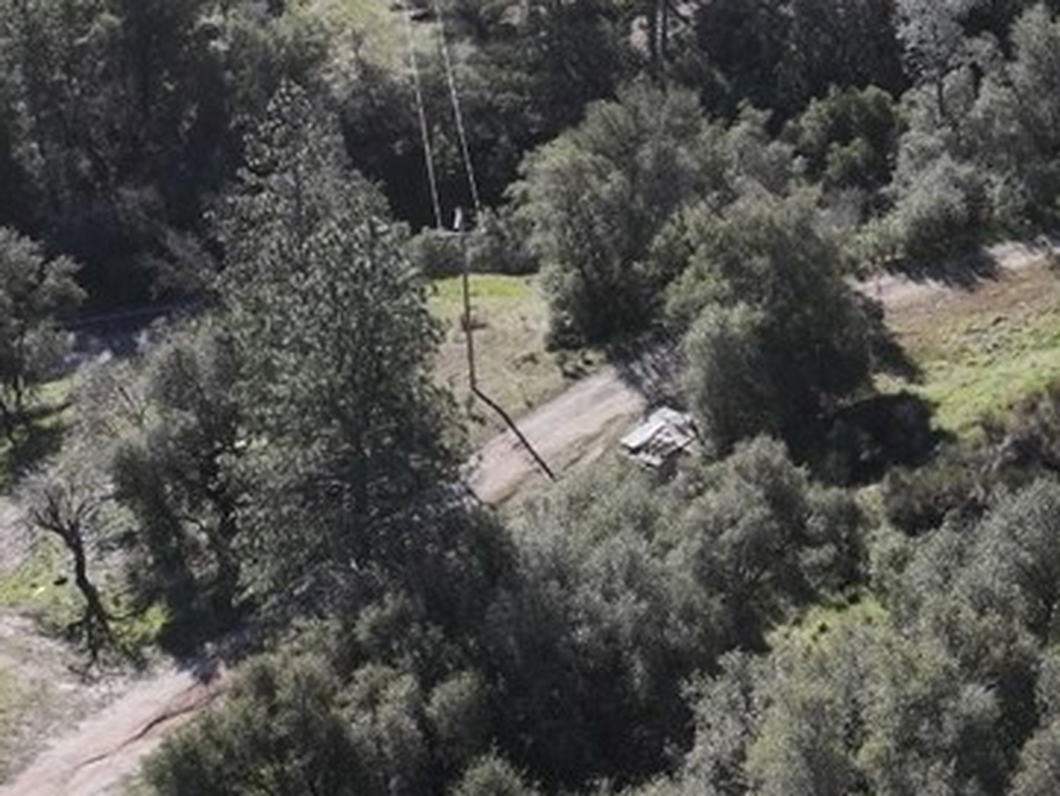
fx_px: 2083
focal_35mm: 68
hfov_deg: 27.4
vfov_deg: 20.8
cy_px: -35
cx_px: 975
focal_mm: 12.29
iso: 220
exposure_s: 1/3200
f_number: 2.8
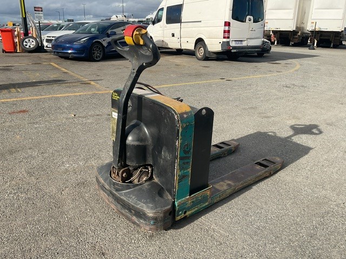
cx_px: 173
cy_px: 130
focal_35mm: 29
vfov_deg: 48.2
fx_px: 290
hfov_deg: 61.7
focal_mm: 3
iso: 16
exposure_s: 1/1342
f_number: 1.8
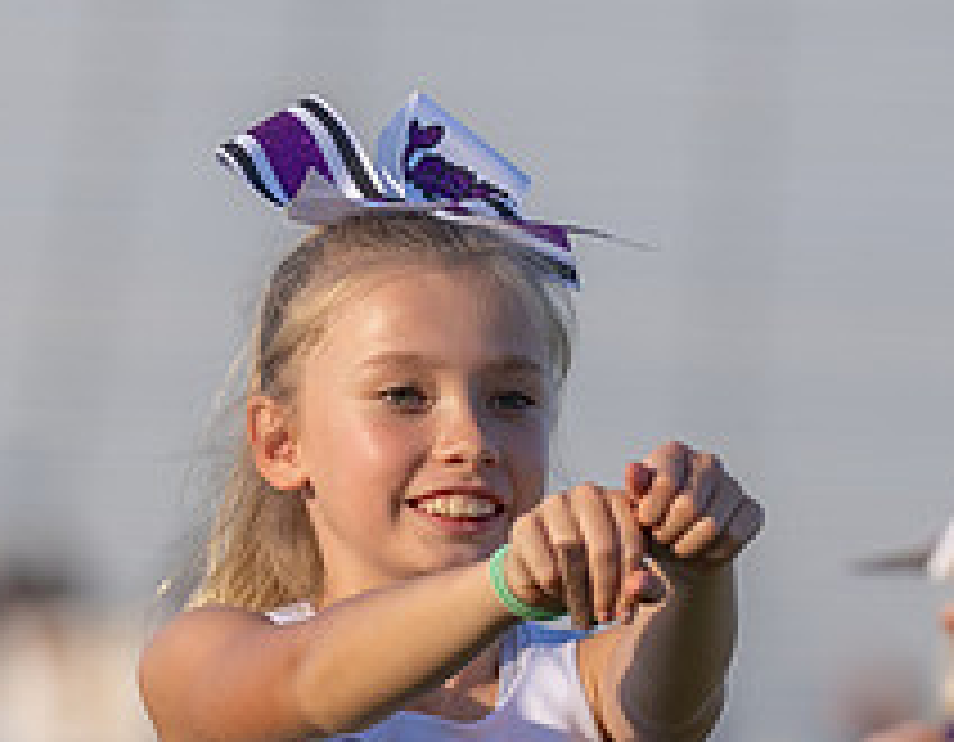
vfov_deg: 2.1
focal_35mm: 729
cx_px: 442
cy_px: 853
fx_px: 20367
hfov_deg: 2.7
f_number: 2.8
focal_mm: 200
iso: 100
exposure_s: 1/1000
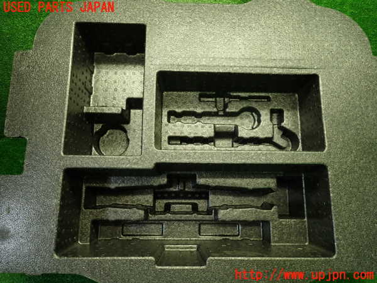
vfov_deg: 54.9
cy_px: 142
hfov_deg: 69.4
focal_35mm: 25
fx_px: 272
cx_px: 188
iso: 200
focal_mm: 4.5
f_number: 2
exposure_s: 1/40
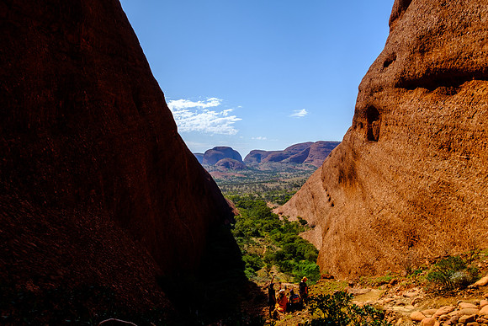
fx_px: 339
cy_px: 163
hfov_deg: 71.5
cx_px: 244
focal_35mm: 25
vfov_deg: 51.3
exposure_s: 1/600
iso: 200
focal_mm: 16.6
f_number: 8
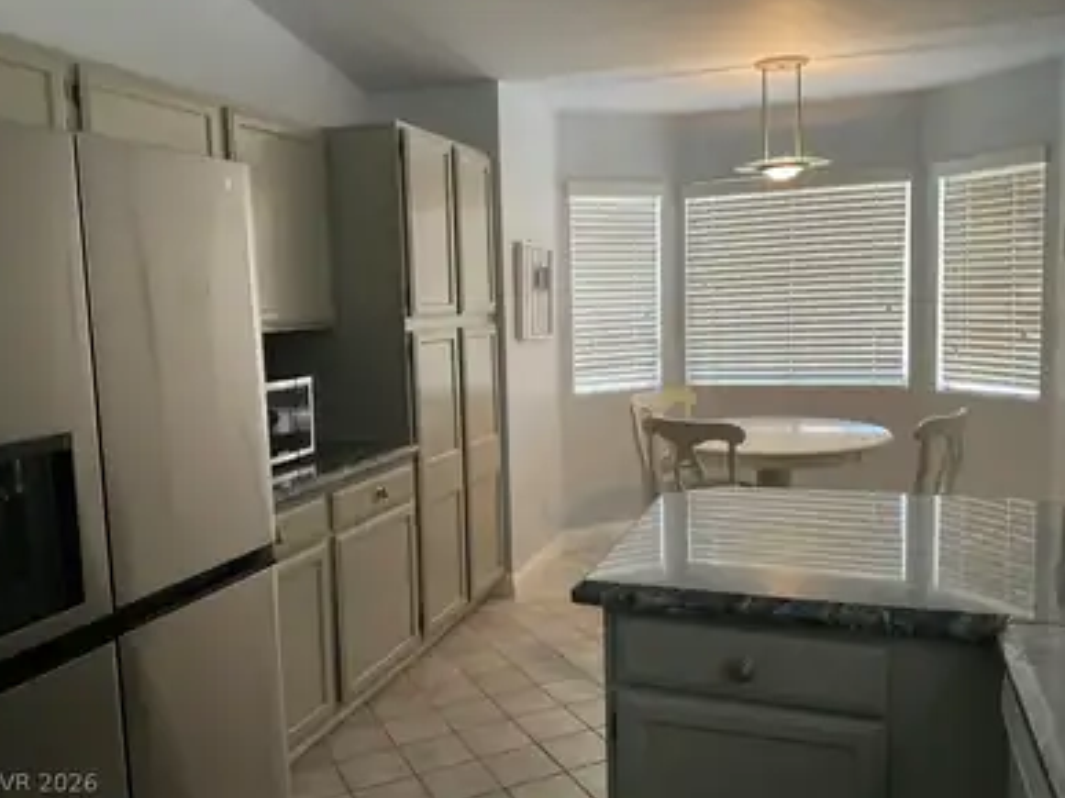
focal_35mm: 30
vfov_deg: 46.8
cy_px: 388
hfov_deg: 60.0
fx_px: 923
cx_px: 531
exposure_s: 1/60
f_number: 1.8
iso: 80
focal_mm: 3
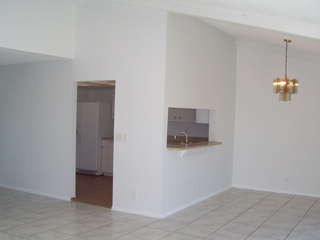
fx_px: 388
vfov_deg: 34.3
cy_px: 137
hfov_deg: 44.8
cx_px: 150
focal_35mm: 42
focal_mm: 5.85
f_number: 2.8
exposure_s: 1/80
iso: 64
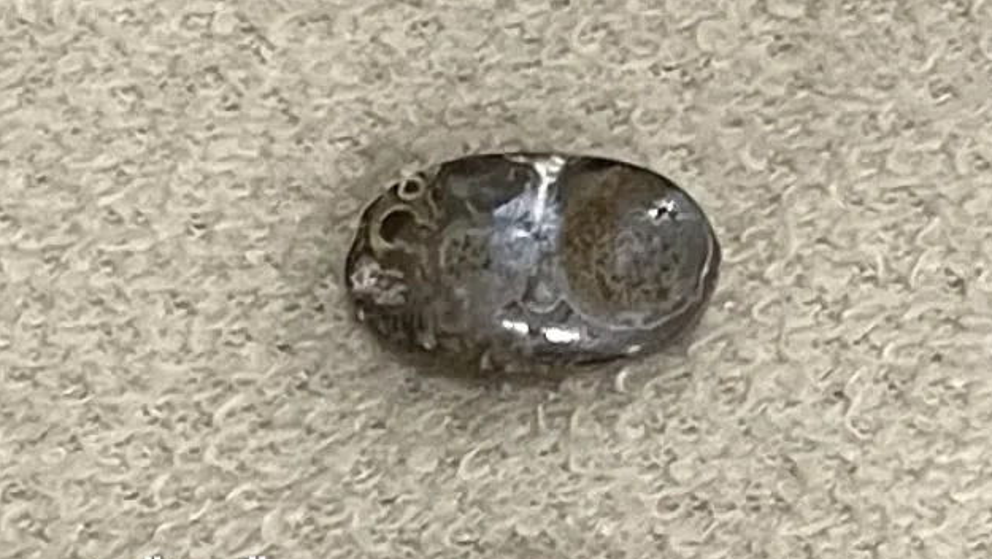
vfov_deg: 40.1
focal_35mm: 29
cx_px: 505
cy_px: 327
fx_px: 763
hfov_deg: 66.0
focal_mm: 4.2
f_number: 1.6
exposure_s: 1/50
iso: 125
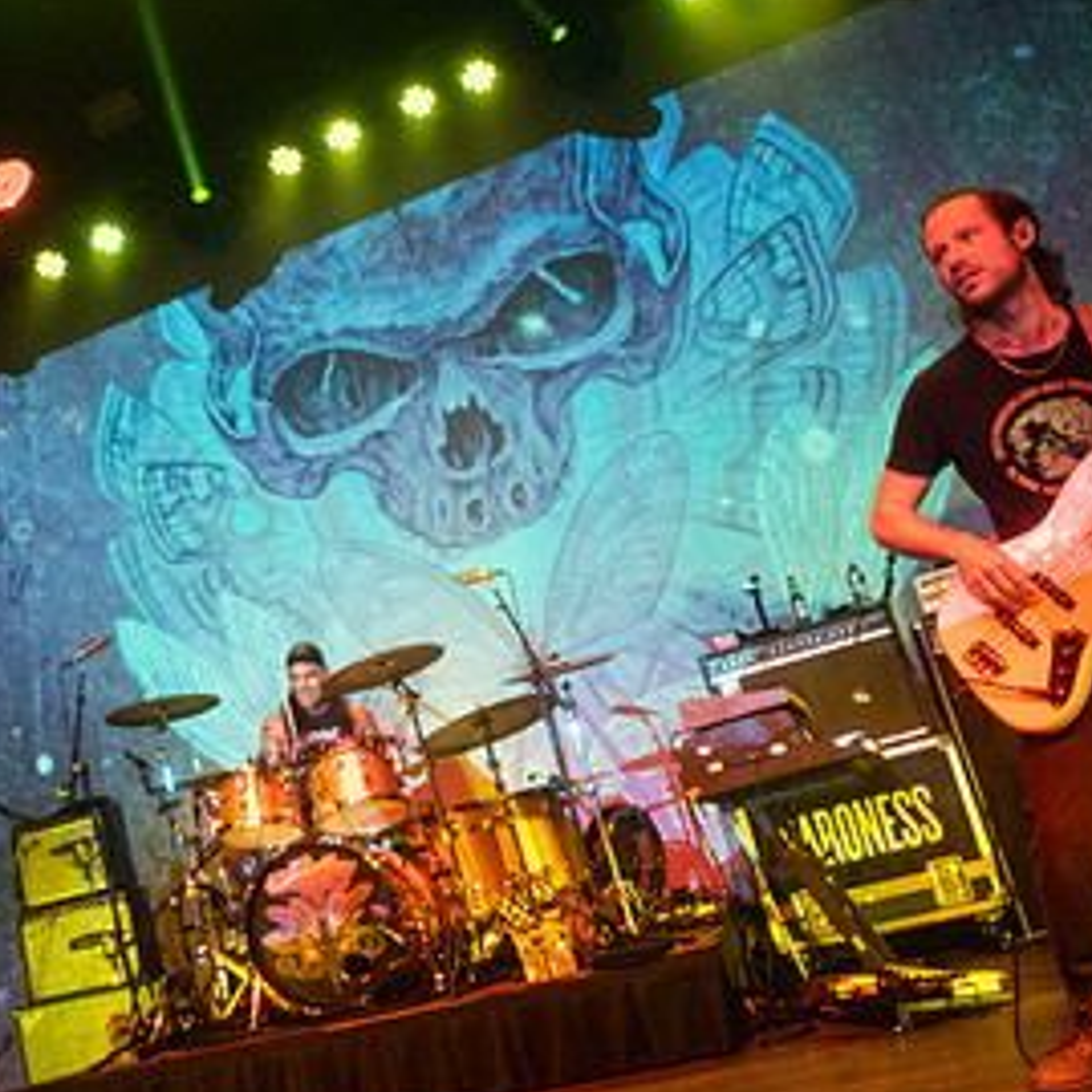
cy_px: 607
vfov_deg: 42.8
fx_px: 1392
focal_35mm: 39
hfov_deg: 40.4
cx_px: 167
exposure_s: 1/500
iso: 3200
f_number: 3.2
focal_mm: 20
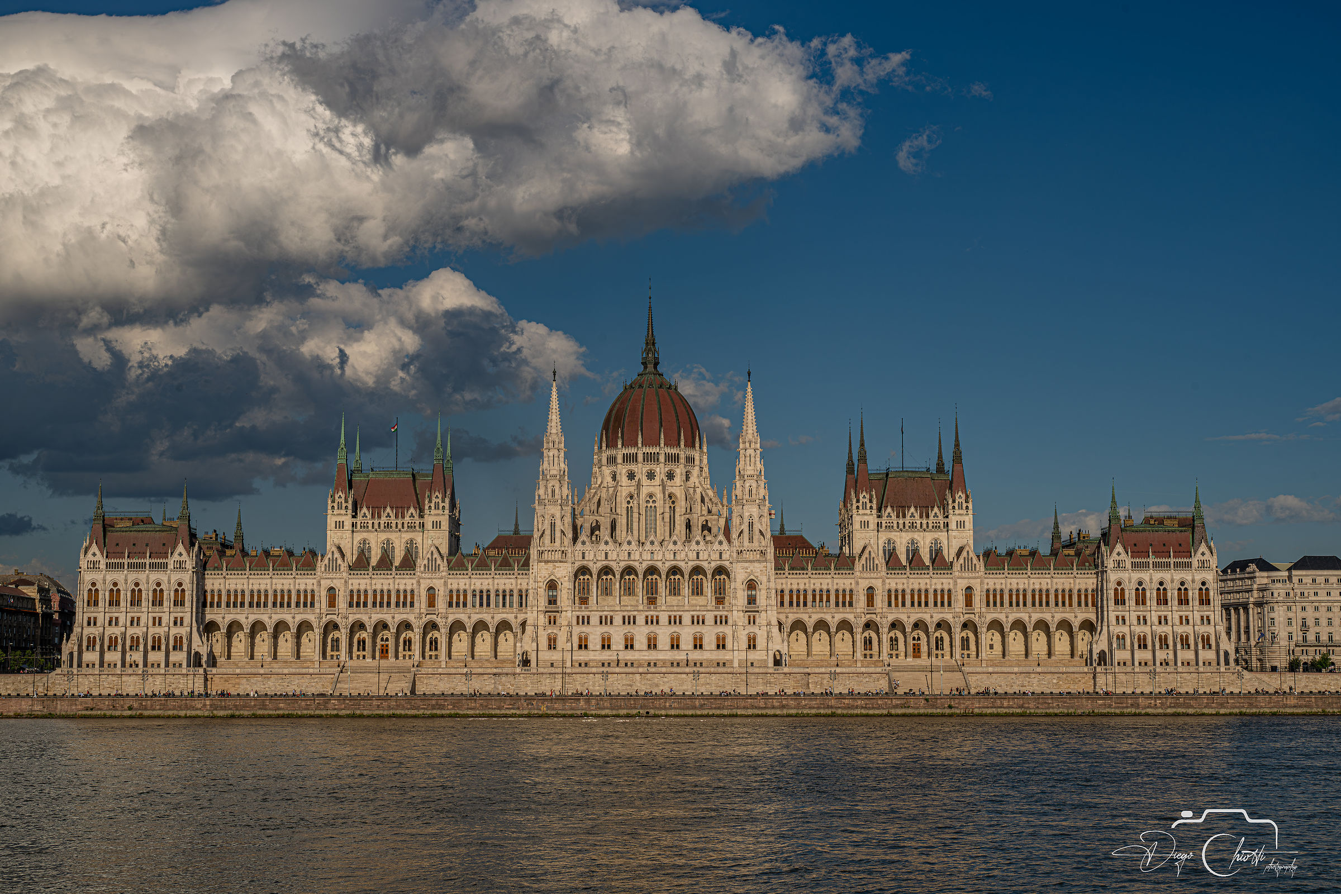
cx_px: 670
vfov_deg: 28.1
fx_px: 1788
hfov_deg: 41.1
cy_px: 447
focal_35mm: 48
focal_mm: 48
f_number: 13
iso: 100
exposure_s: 1/250
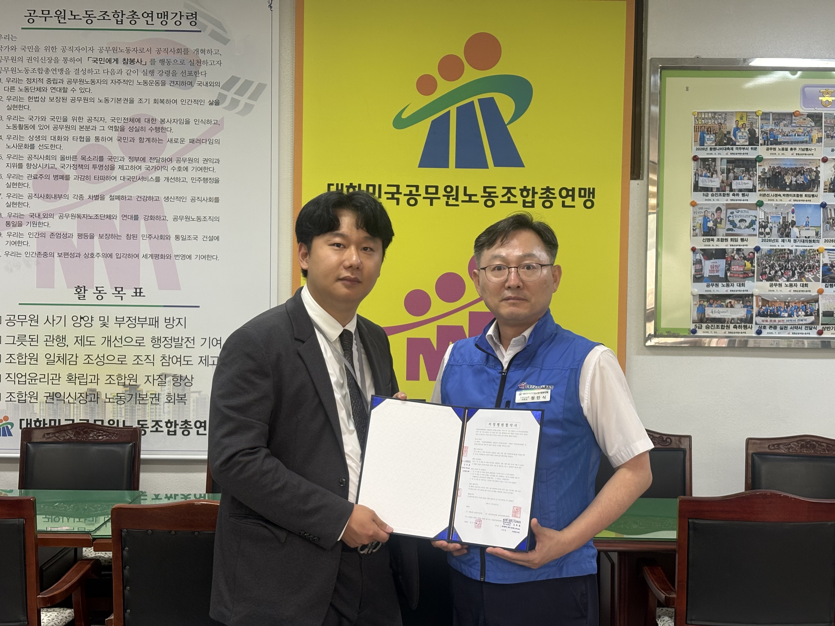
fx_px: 1254
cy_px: 313
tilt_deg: -0.5
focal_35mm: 52
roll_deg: +0.0
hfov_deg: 36.8
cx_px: 418
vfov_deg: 28.0
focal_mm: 5.96
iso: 64
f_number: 1.6
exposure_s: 1/60
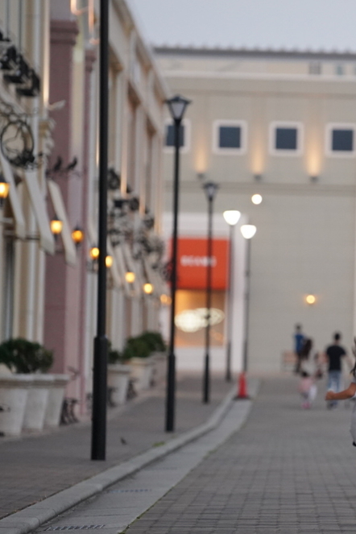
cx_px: 367
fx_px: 5369
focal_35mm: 362
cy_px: 250
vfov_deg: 5.7
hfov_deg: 3.8
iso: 2500
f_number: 4
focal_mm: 200
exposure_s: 1/500
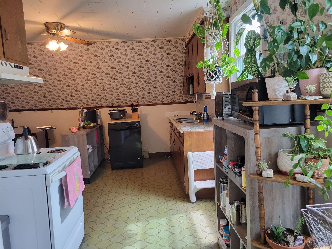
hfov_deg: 67.3
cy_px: 124
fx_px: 249
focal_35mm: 26
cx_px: 166
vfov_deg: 53.1
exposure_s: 1/120
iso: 250
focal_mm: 5.4
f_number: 1.8
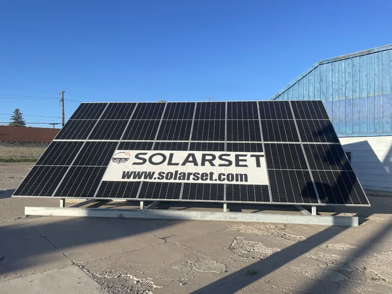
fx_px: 295
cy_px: 147
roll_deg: +0.2
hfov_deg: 67.3
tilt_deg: +2.3
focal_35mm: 26
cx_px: 196
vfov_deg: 53.1
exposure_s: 1/2304
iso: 32
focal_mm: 4.2
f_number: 1.6
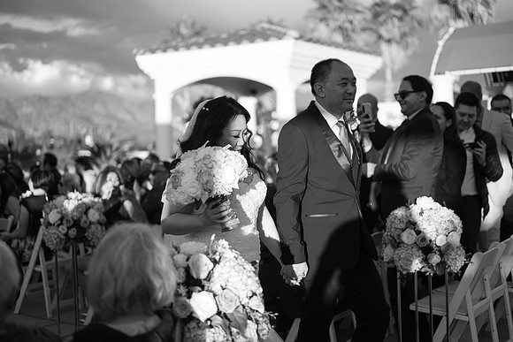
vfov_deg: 27.0
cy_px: 171
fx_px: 713
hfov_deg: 39.6
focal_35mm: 50
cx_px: 256
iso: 64
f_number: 1.8
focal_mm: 50
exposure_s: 1/2000
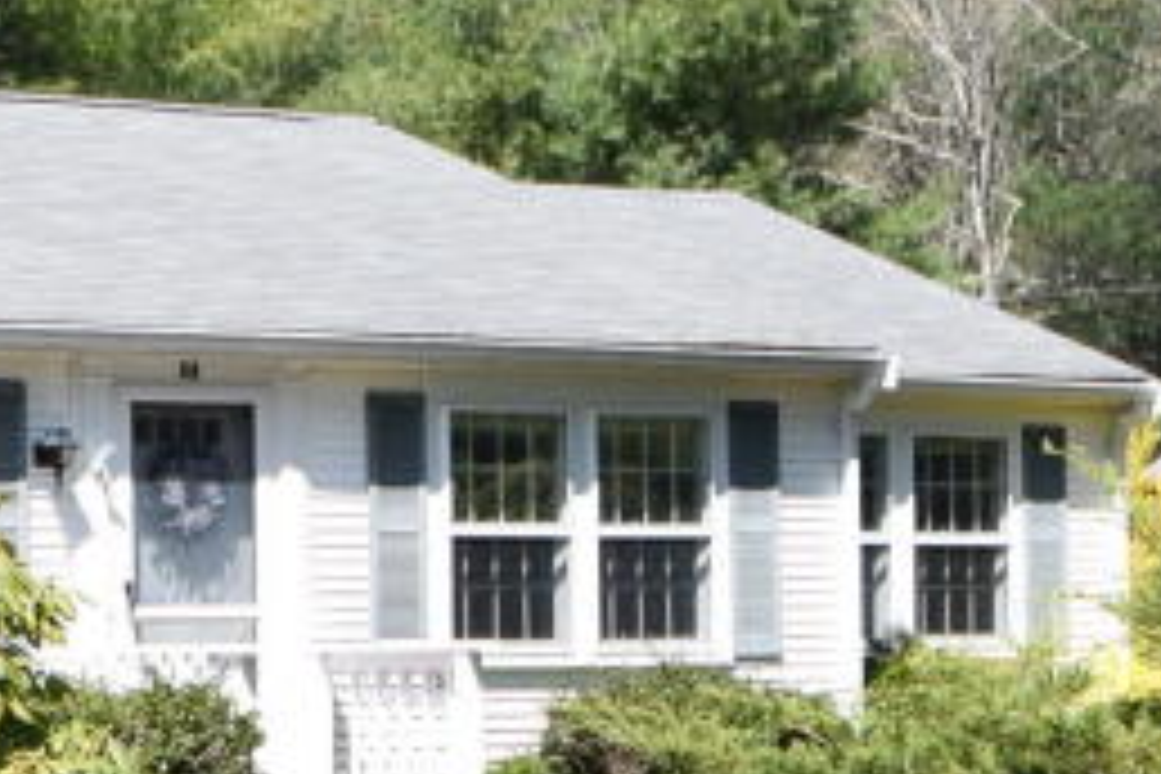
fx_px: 4740
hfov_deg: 13.4
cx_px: -432
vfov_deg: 9.3
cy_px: 637
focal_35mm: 147
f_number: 9
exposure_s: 1/320
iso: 200
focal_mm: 22
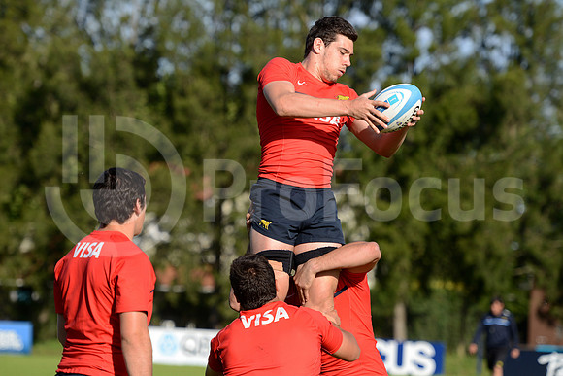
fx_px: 2894
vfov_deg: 7.4
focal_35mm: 185
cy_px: 188
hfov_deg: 11.1
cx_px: 282
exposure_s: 1/1600
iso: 400
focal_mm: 185
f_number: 4
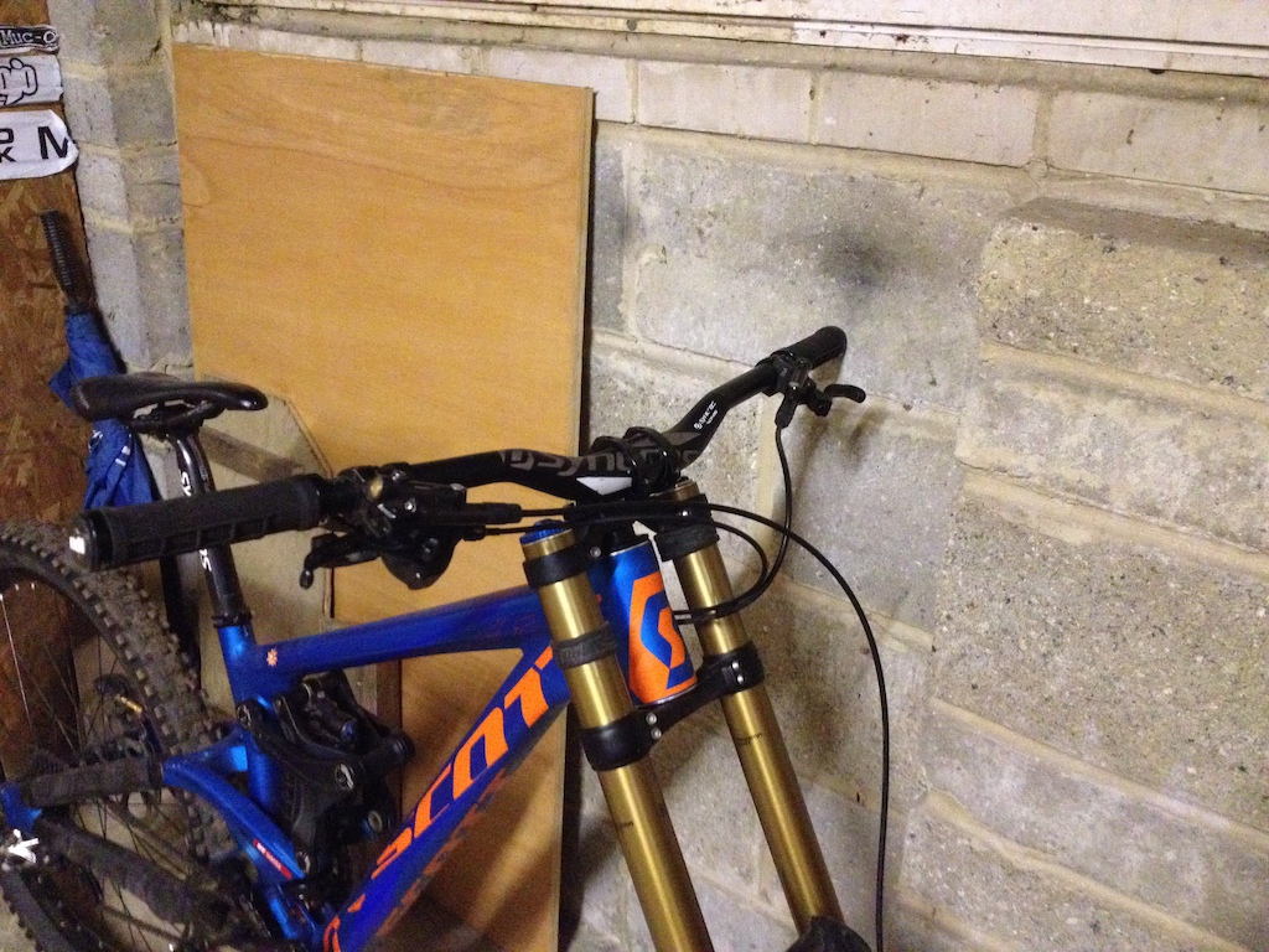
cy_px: 476
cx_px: 634
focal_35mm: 35
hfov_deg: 52.6
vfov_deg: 40.7
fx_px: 1283
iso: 800
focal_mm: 4.28
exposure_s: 1/15
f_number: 2.4
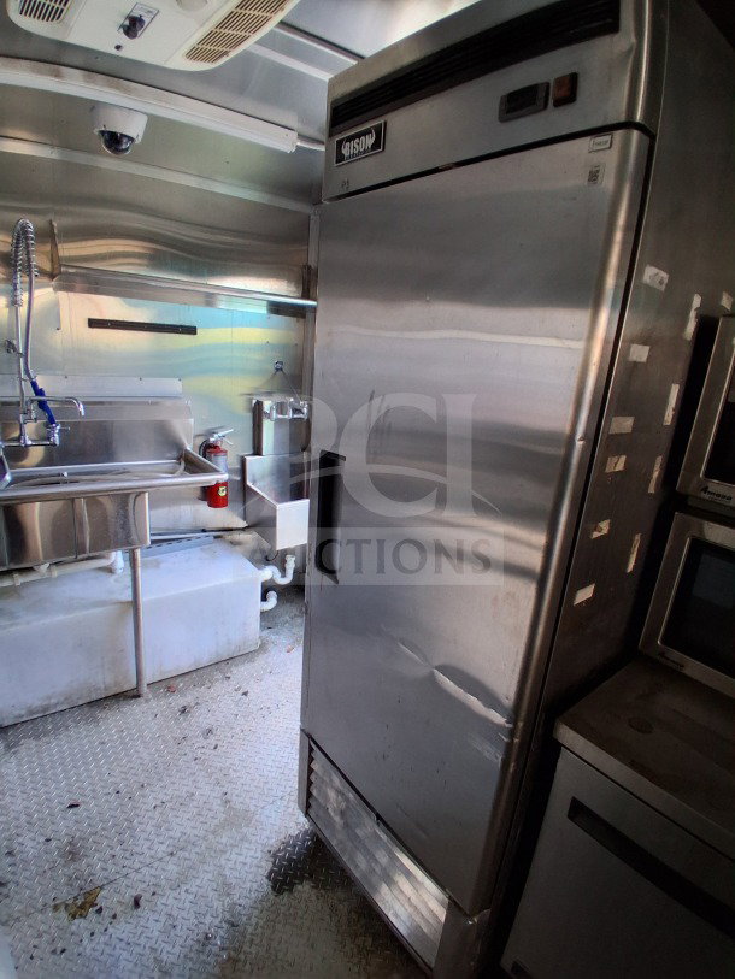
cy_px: 490
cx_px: 368
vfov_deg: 91.0
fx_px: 481
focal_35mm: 17
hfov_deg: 74.7
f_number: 2.2
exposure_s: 1/40
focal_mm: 1.4
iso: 160
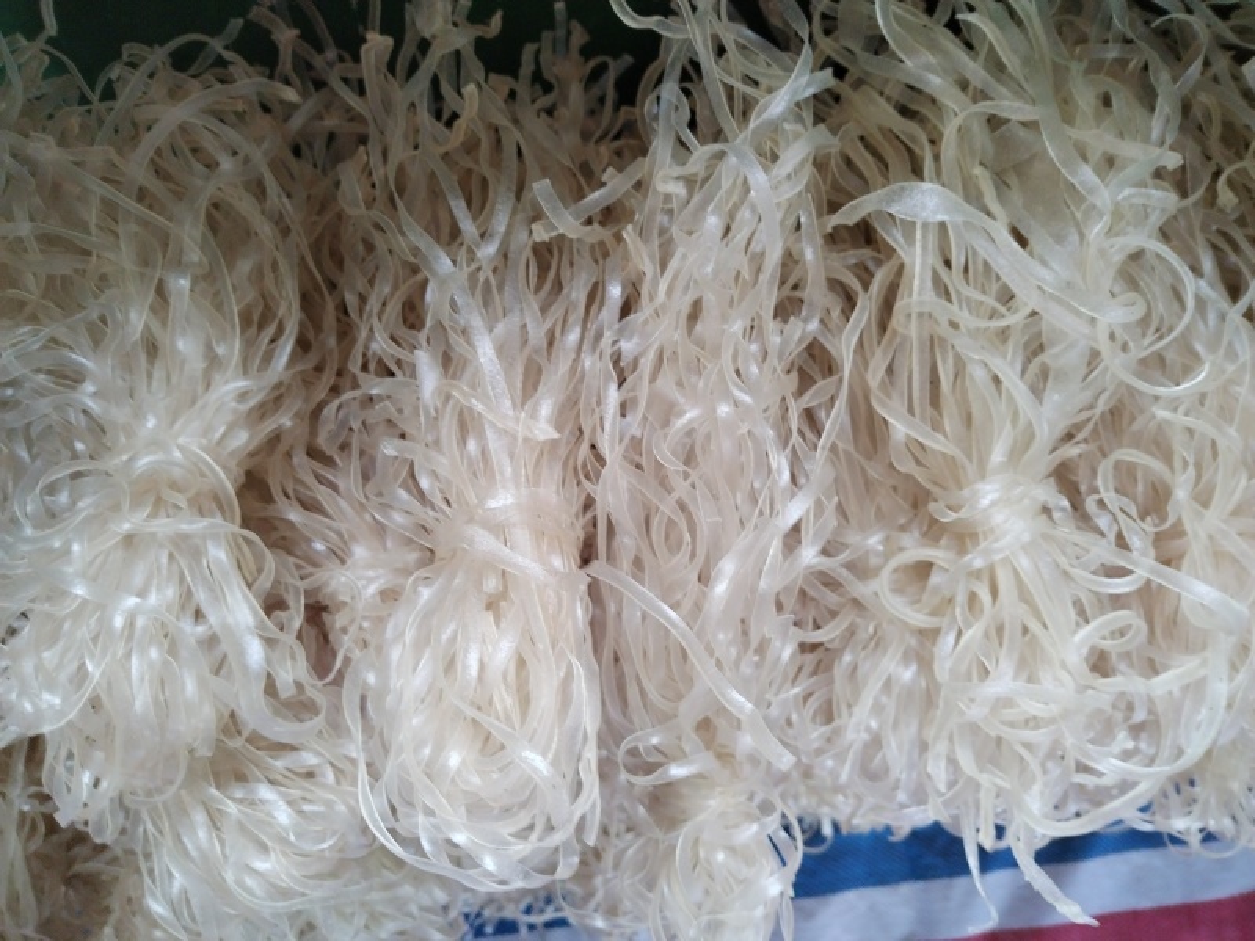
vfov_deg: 53.1
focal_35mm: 26
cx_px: 628
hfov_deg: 67.3
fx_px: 943
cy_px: 470
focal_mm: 4.75
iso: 873
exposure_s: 1/25
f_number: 1.8
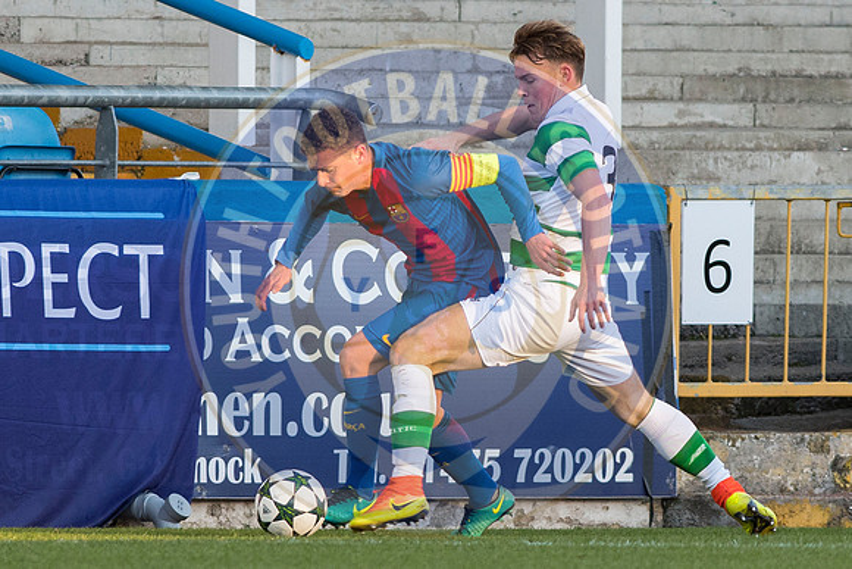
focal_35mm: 450
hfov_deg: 4.6
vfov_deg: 3.1
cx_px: 426
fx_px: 10652
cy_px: 284
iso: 800
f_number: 5
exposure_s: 1/1000
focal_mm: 300
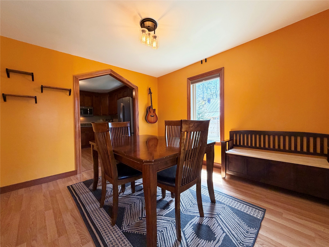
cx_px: 164
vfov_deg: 85.7
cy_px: 124
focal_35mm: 14
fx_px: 133
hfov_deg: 102.1
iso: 200
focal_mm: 2.22
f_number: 2.2
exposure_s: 1/60
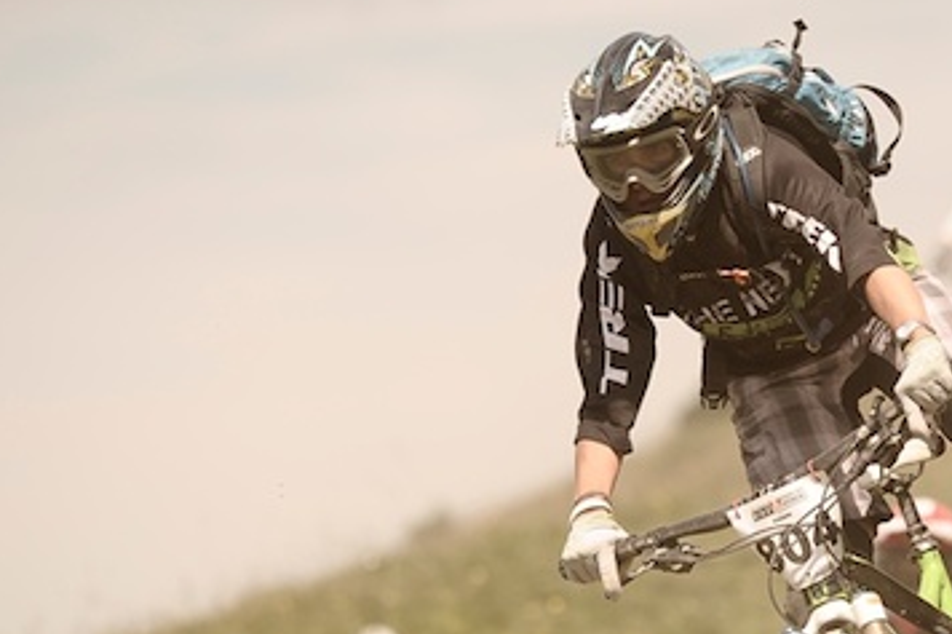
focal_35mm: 438
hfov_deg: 4.7
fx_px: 11577
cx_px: 754
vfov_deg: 3.1
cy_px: 455
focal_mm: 195
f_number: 4
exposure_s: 1/2000
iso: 200
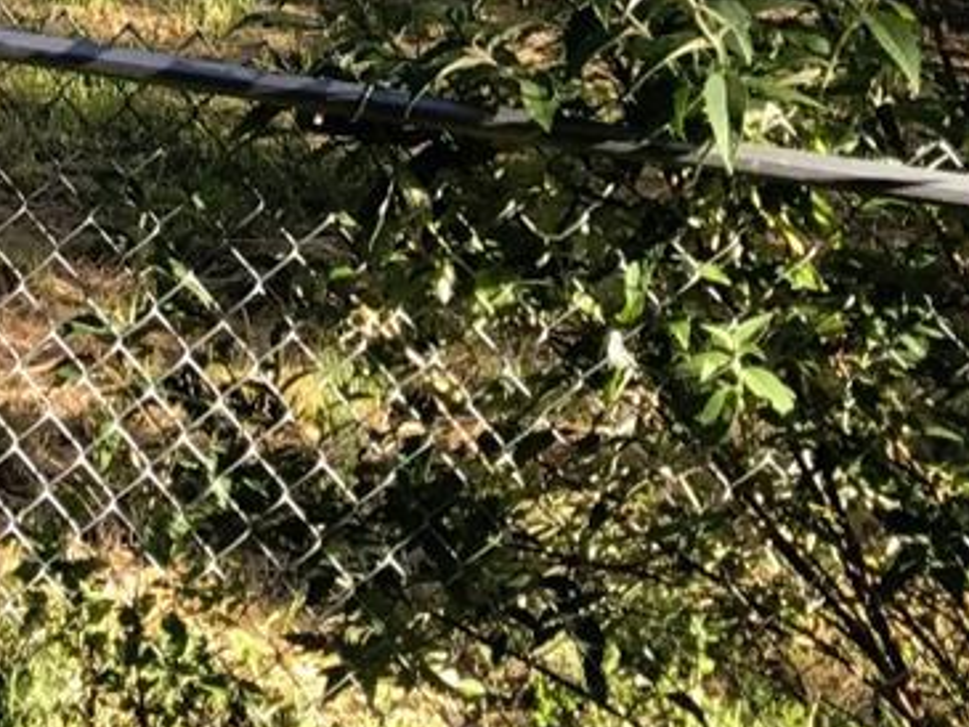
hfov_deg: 16.4
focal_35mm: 115
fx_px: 3220
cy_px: -637
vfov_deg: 11.8
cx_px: -188
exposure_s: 1/259
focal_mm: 3.99
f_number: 1.8
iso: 20
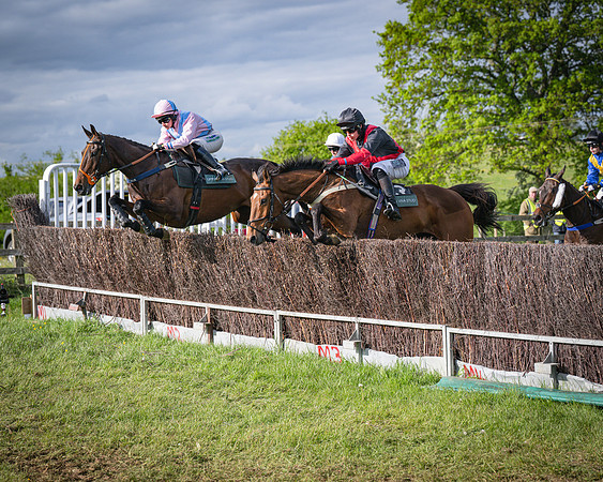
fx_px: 1567
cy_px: 241
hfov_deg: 21.8
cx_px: 302
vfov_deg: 17.5
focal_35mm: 88
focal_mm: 78
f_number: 4
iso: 400
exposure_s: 1/4000
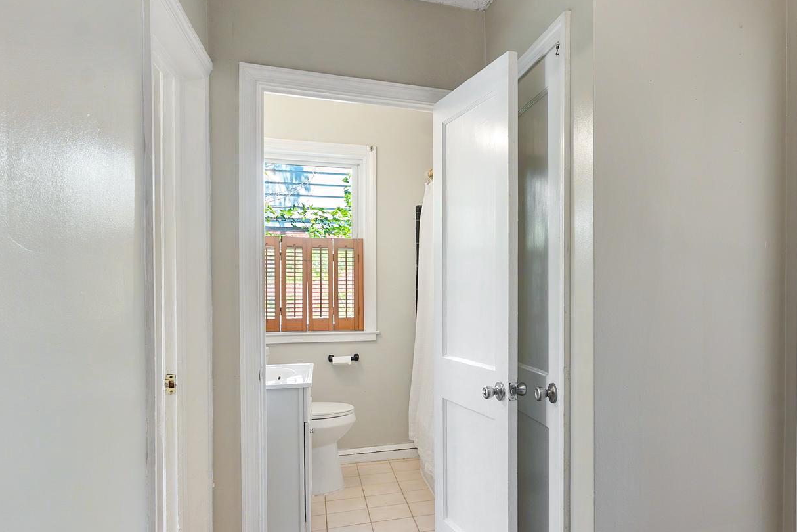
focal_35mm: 27
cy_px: 298
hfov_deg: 64.2
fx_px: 598
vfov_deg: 47.9
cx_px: 576
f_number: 8
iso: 200
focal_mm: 16
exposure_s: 1/2.5
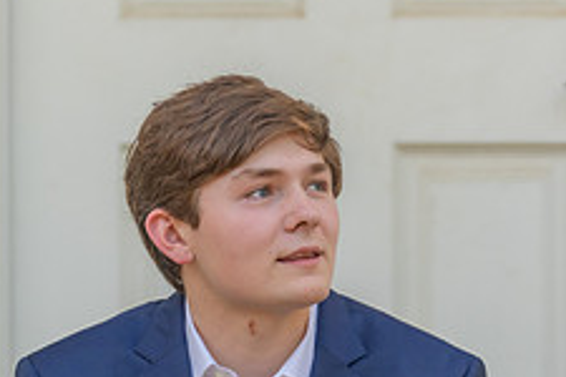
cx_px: 309
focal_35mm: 325
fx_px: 5109
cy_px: 348
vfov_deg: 4.2
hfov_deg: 6.3
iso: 320
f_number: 3.2
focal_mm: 124
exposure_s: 1/320
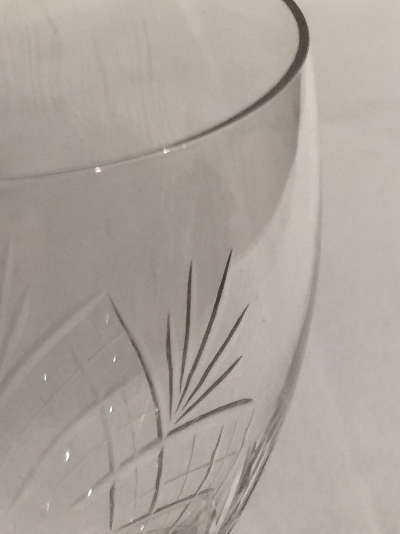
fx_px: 1202
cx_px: 80
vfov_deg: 24.1
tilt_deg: -41.5
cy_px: 508
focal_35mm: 78
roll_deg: +4.0
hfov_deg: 18.7
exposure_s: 1/33
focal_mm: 4.15
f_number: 2.2
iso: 40
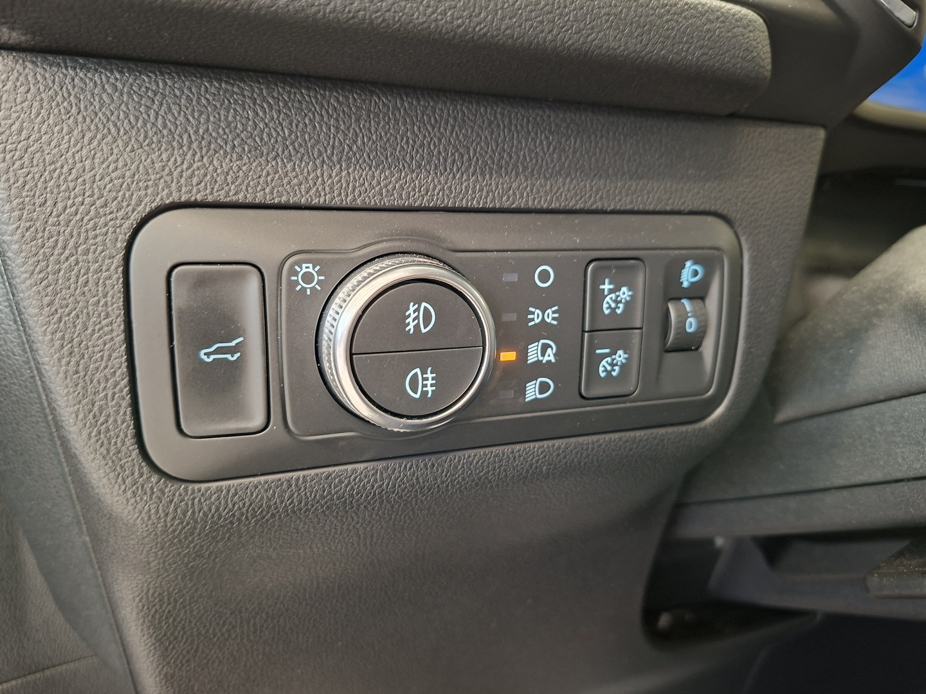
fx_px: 615
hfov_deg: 73.9
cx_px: 463
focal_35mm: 23
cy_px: 347
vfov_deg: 58.9
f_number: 1.8
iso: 500
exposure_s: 1/25
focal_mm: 5.54
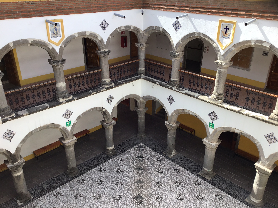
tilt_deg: -25.4
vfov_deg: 45.4
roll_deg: -0.2
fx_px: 249
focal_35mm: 31
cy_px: 104
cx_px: 139
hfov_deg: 58.4
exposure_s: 1/377
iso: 25
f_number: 2.4
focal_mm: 3.3
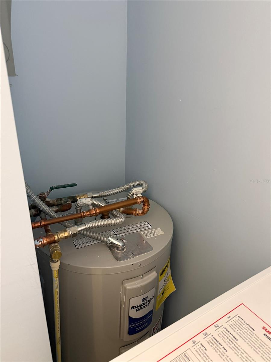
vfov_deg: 71.6
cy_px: 181
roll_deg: -1.7
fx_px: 251
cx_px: 136
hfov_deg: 56.8
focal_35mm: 24
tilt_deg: -21.6
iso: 400
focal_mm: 6.76
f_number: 1.78
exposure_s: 1/60
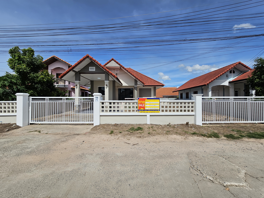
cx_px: 132
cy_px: 99
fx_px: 99
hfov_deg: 106.2
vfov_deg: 89.9
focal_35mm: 13
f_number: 2.2
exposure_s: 1/4756
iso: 50
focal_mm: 2.2
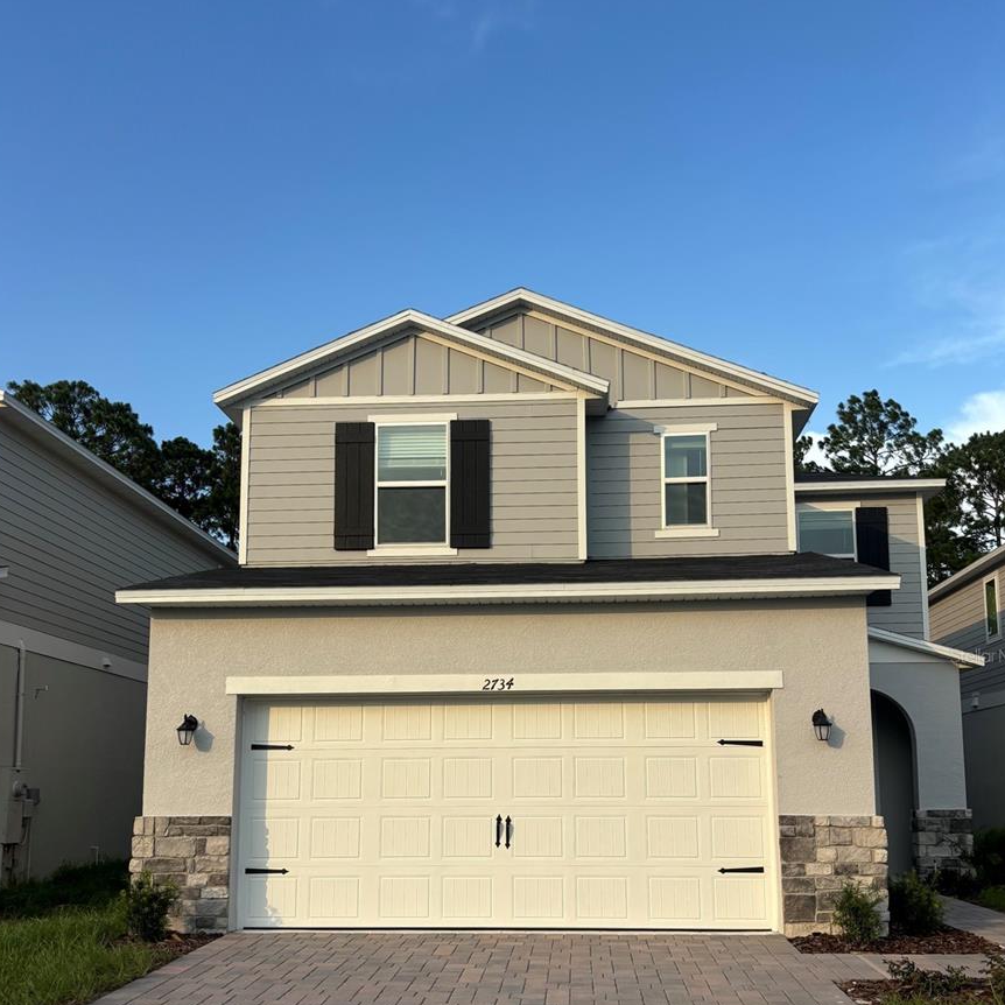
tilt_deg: +9.7
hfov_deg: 51.1
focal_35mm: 32
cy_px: 655
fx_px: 1051
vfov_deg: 50.3
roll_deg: +2.3
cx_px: 508
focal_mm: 5.96
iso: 50
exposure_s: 1/2571
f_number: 1.6
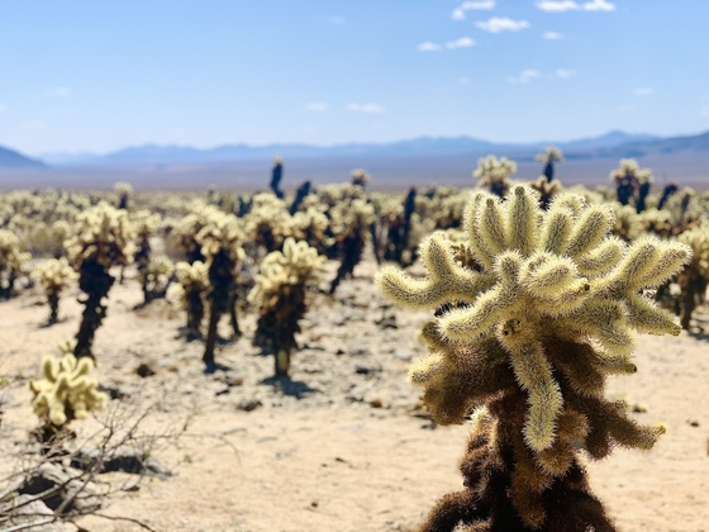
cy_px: 266
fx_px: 1065
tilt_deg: -4.4
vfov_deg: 28.0
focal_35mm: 52
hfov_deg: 36.8
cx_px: 354
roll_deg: +0.6
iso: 16
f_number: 2.4
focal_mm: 6
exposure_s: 1/1370
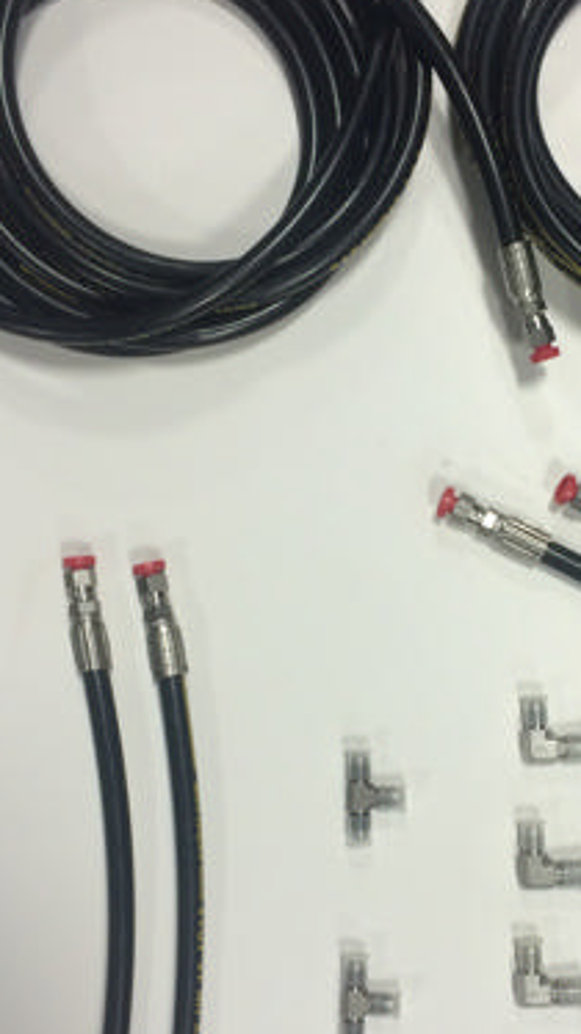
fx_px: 1536
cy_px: 581
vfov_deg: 37.2
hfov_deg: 21.1
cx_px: 481
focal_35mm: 56
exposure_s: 1/30
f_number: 2.2
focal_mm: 4.12
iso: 40
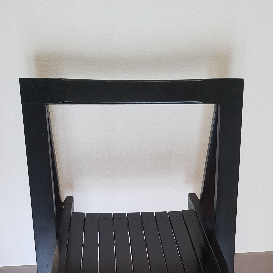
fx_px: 366
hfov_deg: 40.9
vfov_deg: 38.3
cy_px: 243
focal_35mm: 41
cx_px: 134
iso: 200
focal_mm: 4.2
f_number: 1.7
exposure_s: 1/50
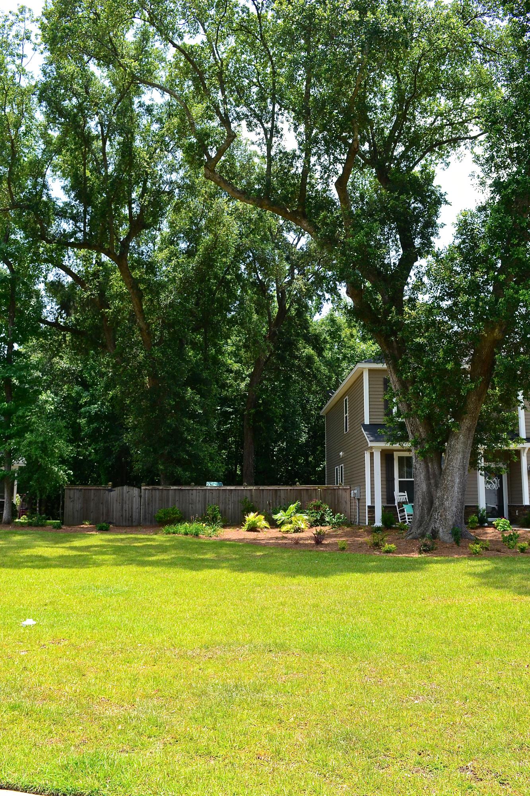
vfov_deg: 67.4
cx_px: 265
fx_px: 596
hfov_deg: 47.9
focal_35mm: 27
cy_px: 398
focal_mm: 18
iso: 400
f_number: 10
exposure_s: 1/250
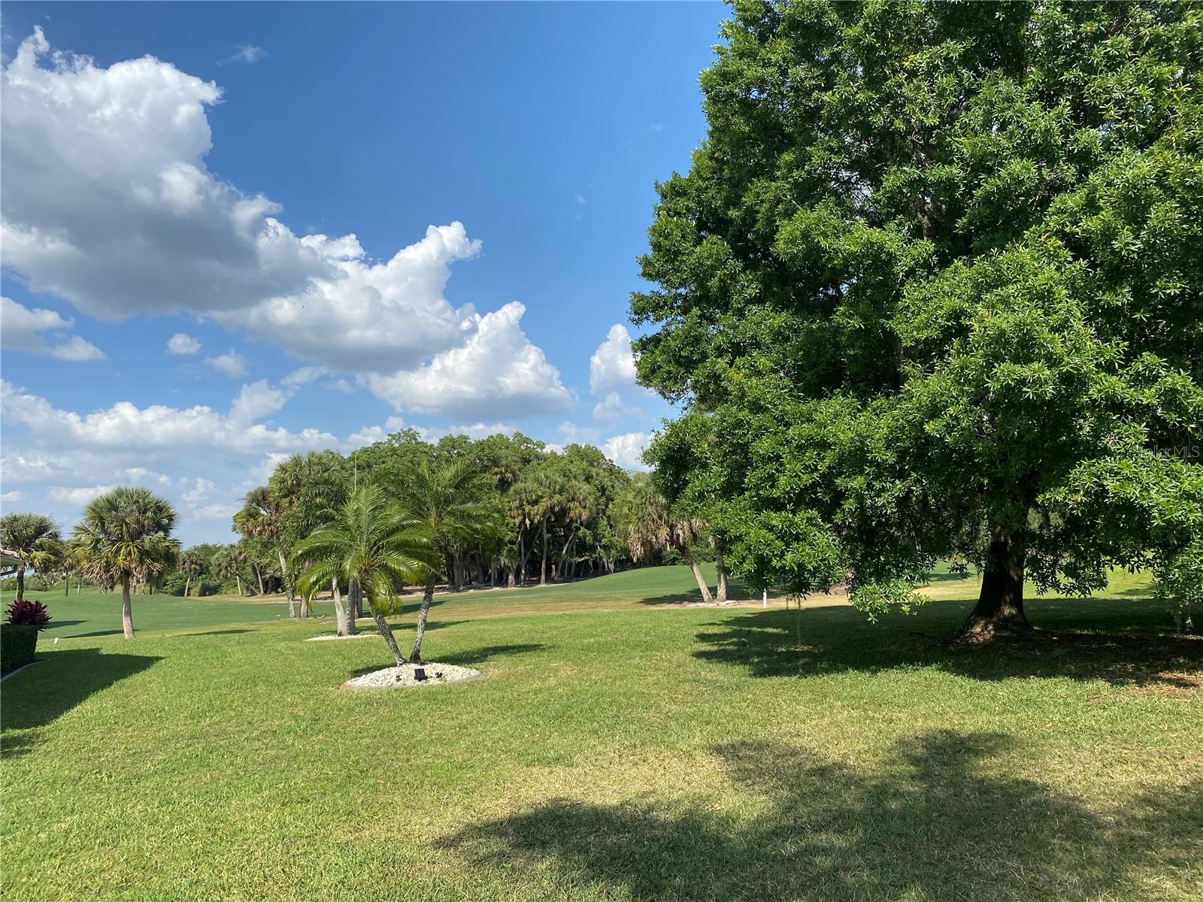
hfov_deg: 67.3
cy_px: 451
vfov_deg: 53.1
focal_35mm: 26
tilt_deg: +8.0
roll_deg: +4.2
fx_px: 904
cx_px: 602
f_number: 1.8
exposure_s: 1/2632
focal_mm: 4.25
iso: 32
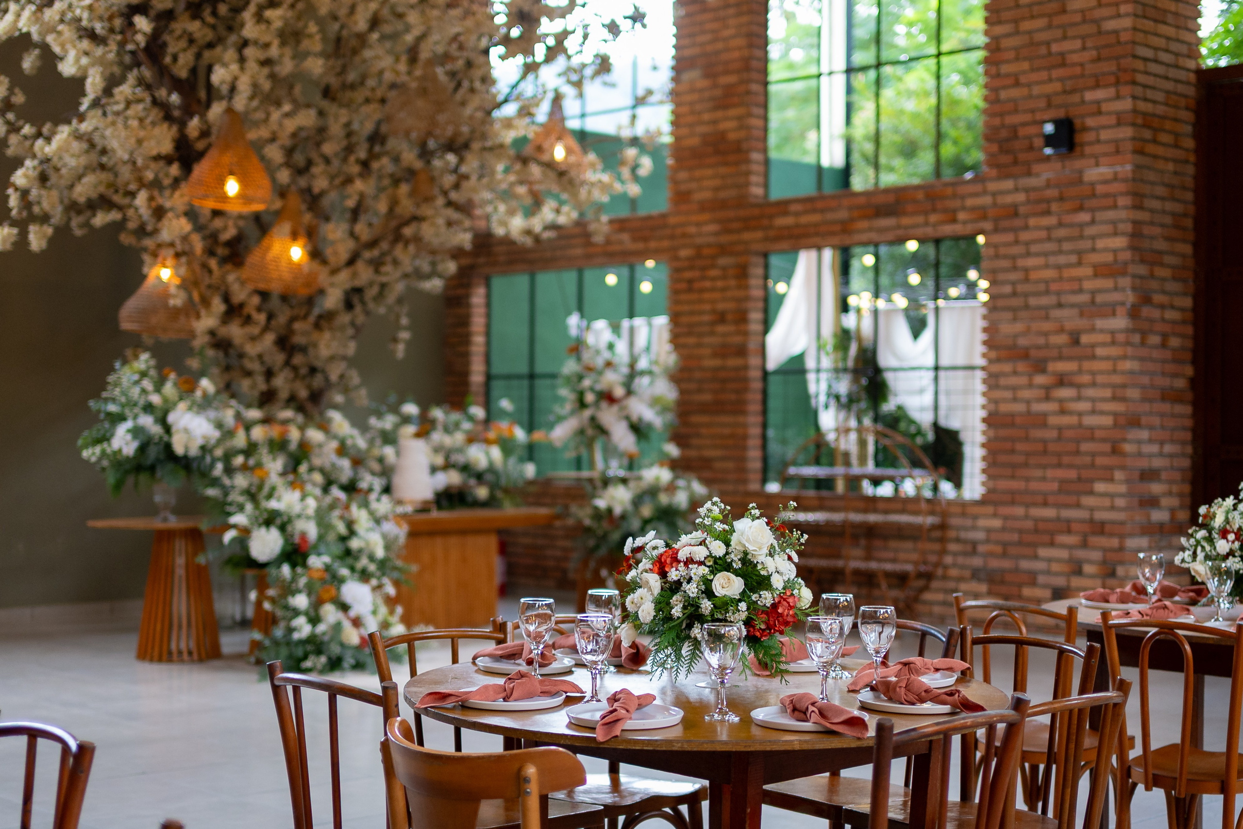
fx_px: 1795
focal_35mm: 52
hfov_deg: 38.2
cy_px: 414
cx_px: 622
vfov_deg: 26.0
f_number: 1.6
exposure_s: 1/640
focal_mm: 35
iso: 640
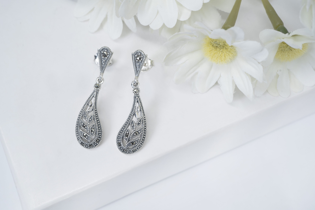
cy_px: 105
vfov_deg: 27.0
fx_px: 437
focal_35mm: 50
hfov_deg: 39.6
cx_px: 158
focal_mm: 50
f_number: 10
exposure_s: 1/50
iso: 200
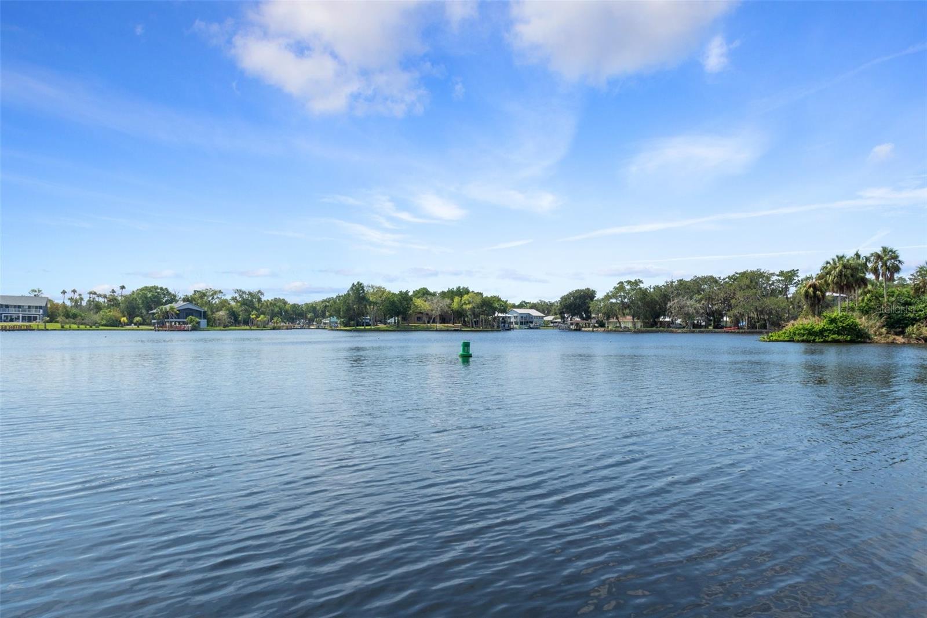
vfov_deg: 53.1
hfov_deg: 73.8
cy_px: 309
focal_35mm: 24
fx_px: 618
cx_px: 464
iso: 320
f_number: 8
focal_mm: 16
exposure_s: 1/800
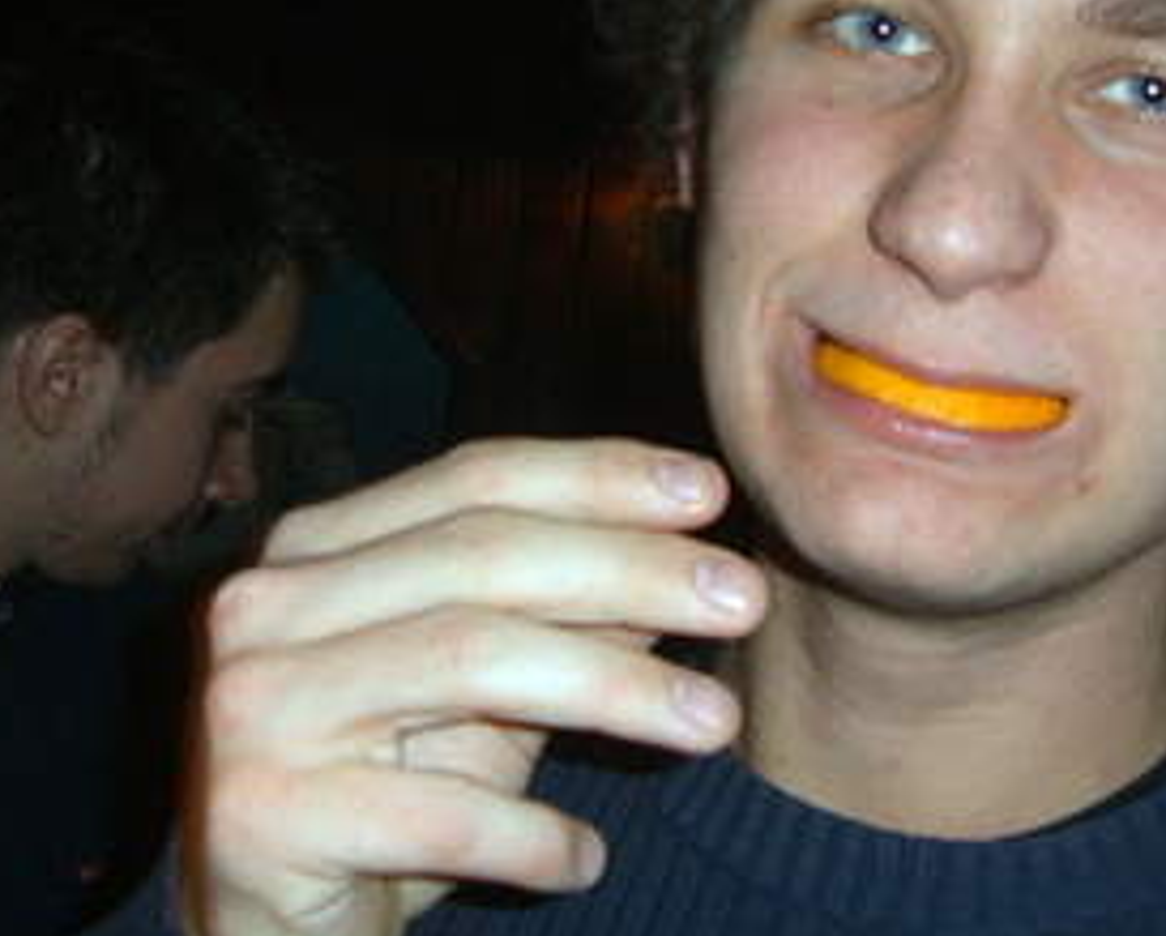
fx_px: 2038
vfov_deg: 25.7
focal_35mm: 59
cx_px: 542
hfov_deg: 31.9
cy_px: 299
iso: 100
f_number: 2.8
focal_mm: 5.8
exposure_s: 1/30
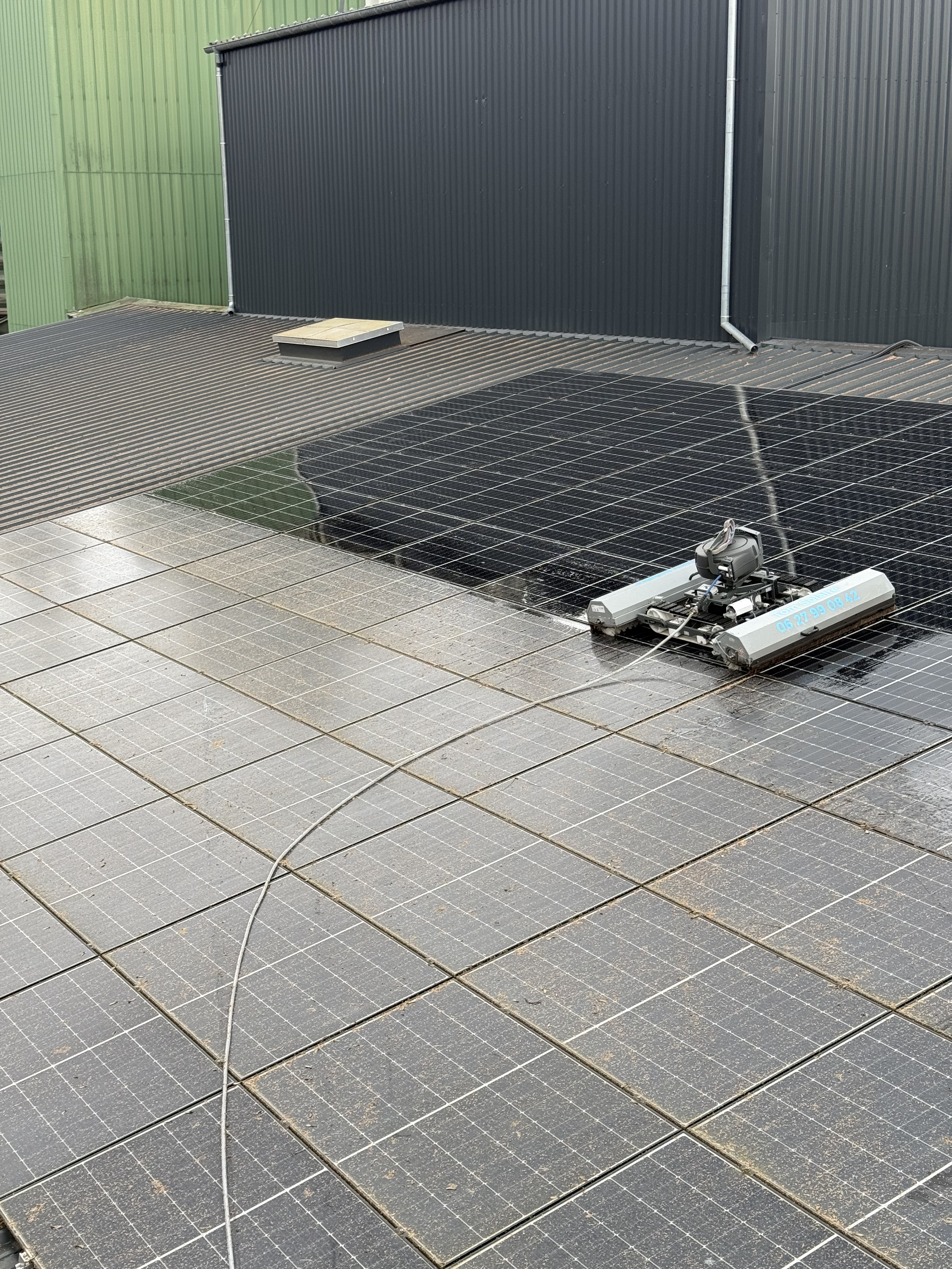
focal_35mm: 48
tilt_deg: -12.6
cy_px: 634
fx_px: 1760
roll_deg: +0.8
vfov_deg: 39.7
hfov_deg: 30.3
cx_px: 476
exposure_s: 1/138
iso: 50
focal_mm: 6.76
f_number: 1.78
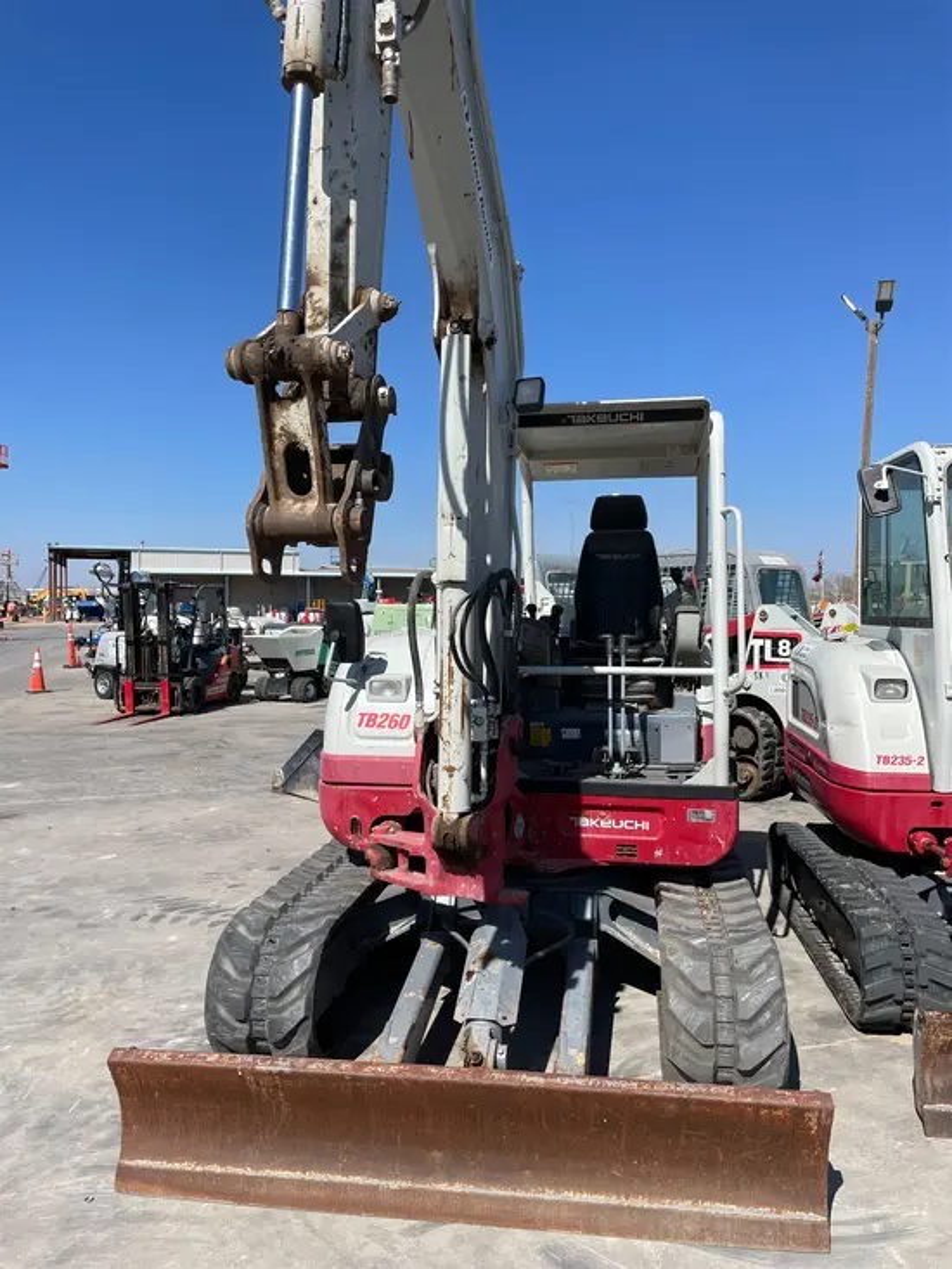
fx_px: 953
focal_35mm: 26
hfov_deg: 53.1
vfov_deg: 67.3
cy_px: 634
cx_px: 476
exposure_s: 1/4132
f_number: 1.6
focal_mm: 4.2
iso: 32
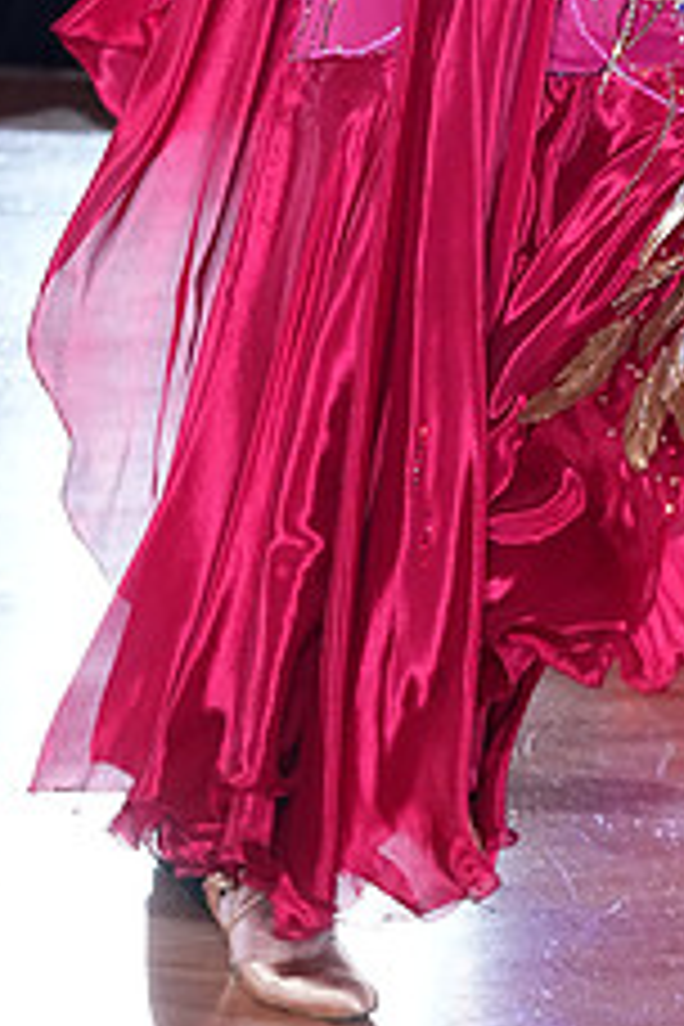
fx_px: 5586
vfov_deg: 10.3
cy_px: -184
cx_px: 727
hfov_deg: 7.0
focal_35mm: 196
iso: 5000
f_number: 5.6
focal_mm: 77
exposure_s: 1/400
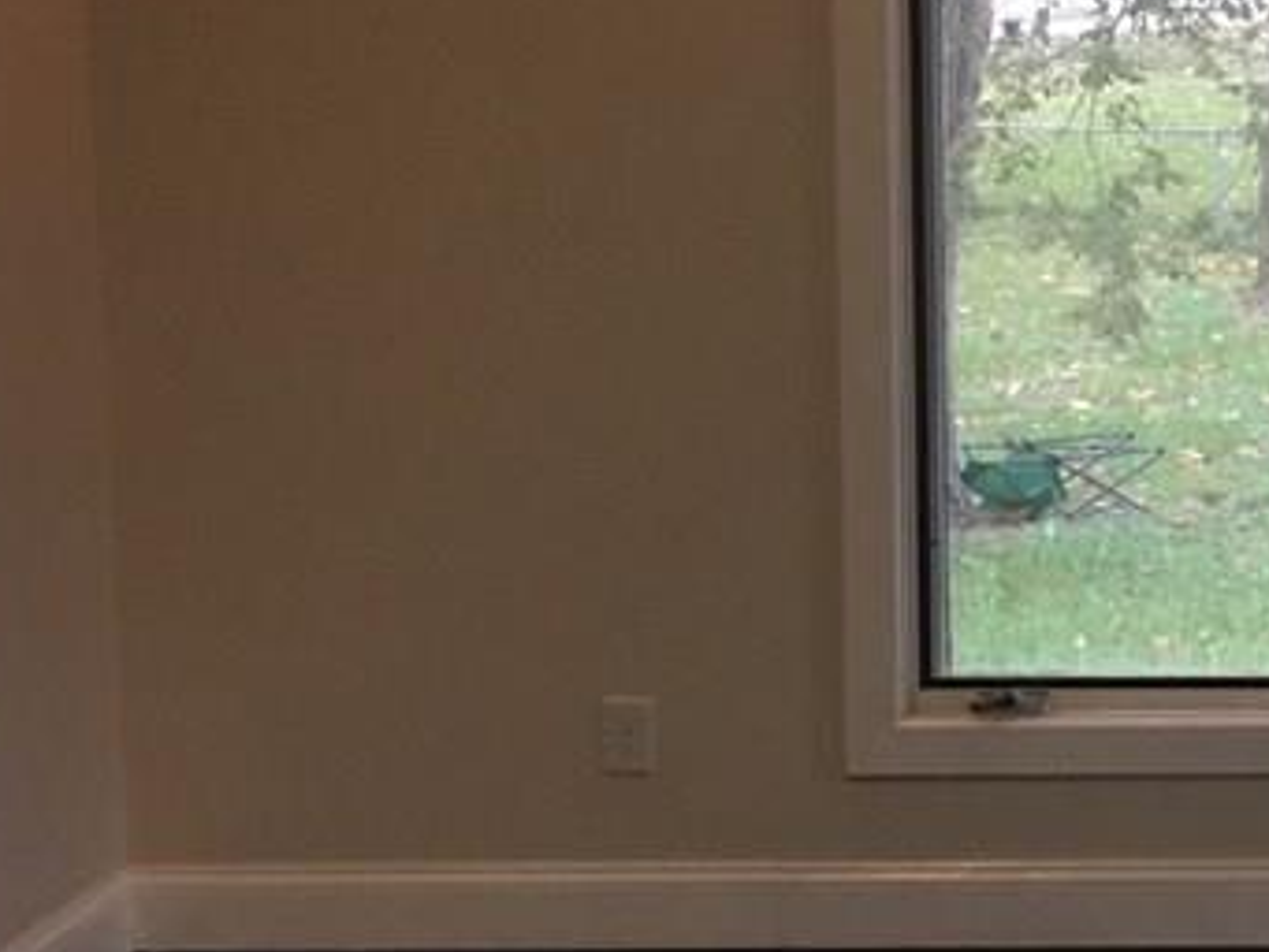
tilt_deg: -6.0
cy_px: 216
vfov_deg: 16.9
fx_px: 3190
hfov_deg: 20.9
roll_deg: +0.1
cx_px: 1556
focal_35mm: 87
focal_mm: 4.15
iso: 125
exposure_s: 1/30
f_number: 2.2
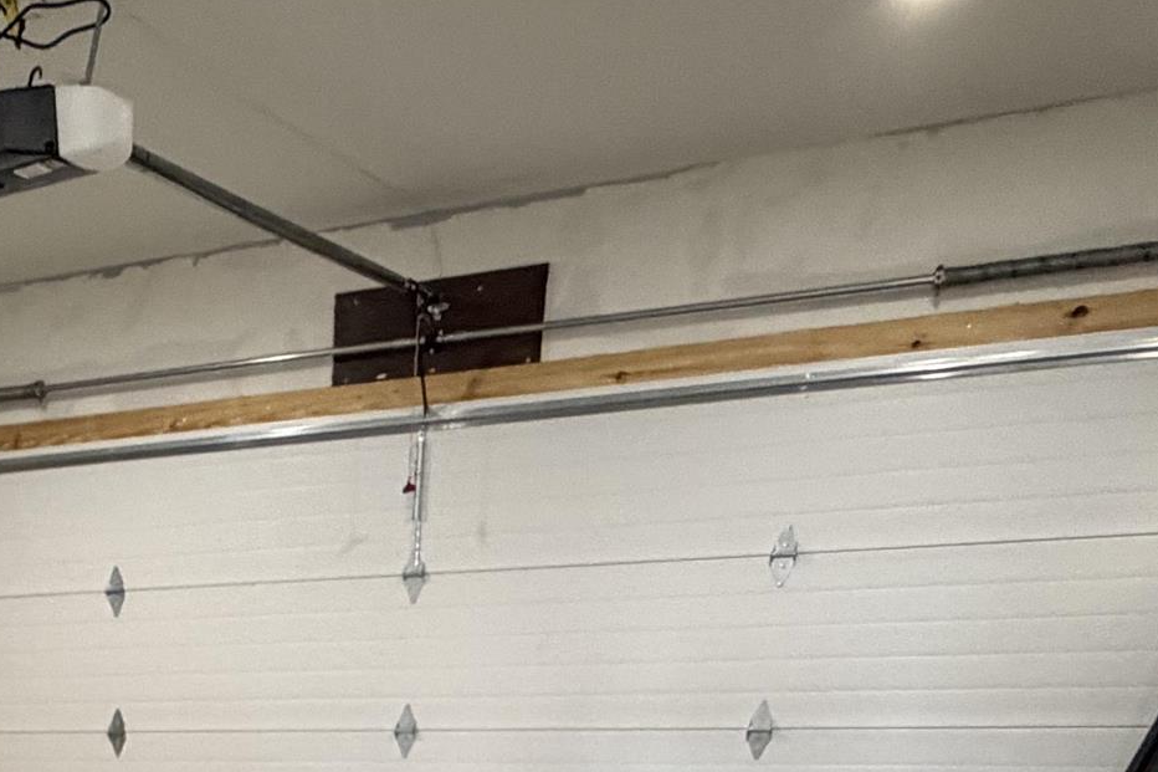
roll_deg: +2.2
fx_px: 1544
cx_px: 4
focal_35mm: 48
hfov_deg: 36.9
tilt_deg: -21.3
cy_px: 1221
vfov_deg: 22.1
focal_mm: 2.22
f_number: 2.2
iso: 400
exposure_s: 1/60
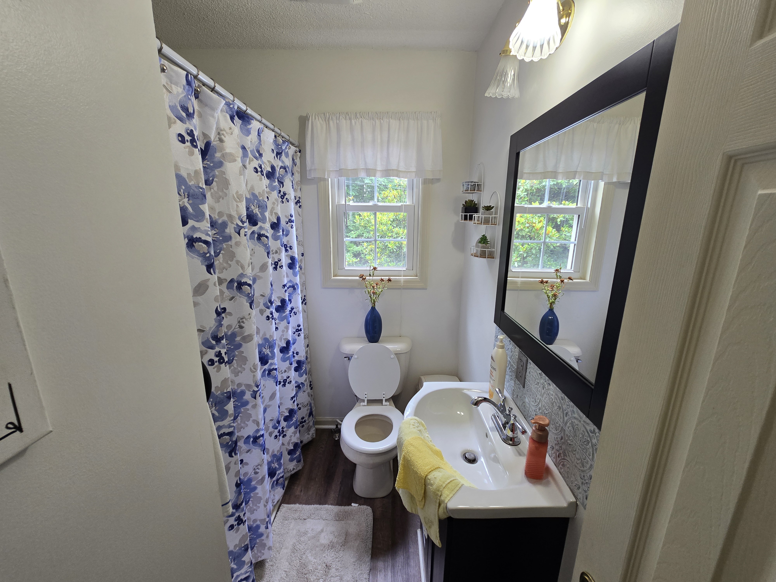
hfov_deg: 106.2
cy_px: 291
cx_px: 388
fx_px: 291
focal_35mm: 13
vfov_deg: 89.9
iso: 100
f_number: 2.2
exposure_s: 1/60
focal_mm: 2.2
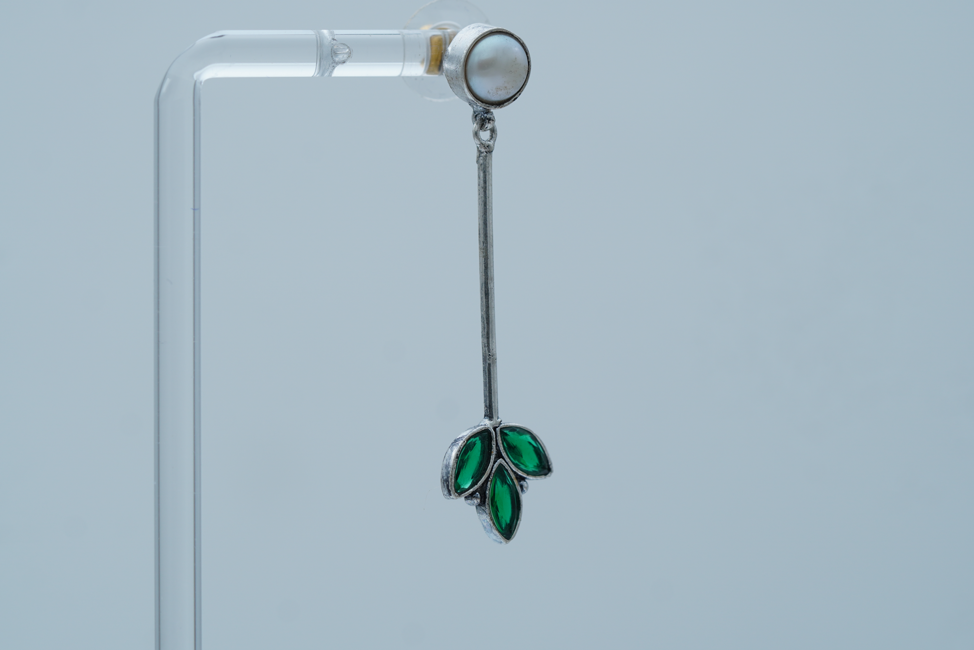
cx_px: 487
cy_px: 325
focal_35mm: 135
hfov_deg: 15.2
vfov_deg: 10.2
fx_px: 3652
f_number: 5.6
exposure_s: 1/80
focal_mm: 90
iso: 160
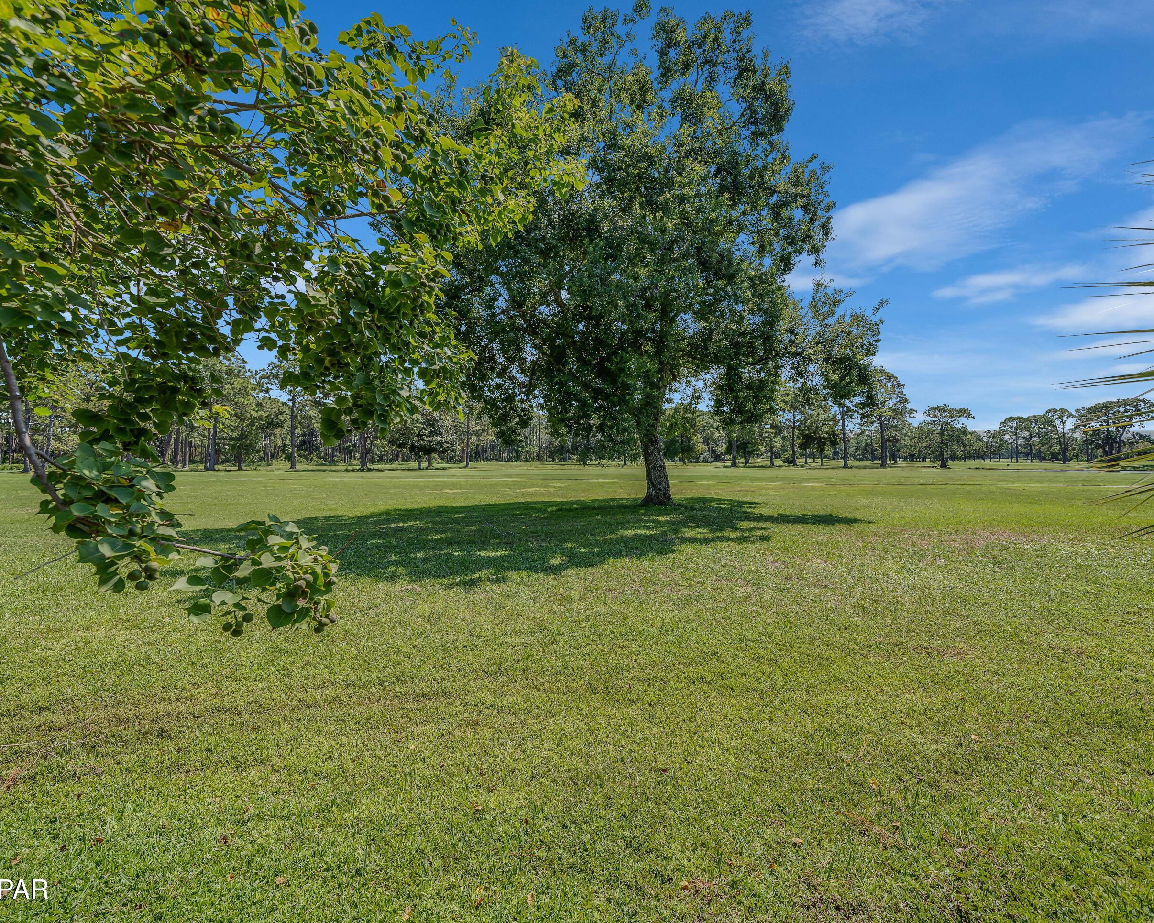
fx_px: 478
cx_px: 606
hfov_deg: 100.6
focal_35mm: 14
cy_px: 455
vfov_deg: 88.0
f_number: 5.6
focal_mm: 12
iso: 100
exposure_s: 1/800
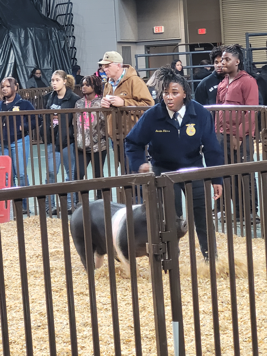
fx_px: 782
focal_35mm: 76
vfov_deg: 25.7
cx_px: 134
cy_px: 178
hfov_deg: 19.4
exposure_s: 1/60
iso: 200
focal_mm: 7.12
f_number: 2.4
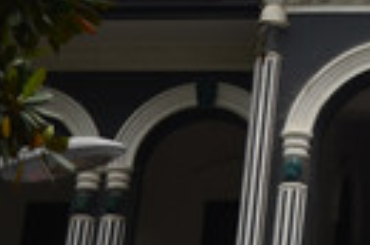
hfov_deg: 10.7
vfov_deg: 7.7
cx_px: 767
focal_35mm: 175
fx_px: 1794
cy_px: -125
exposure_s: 1/640
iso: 100
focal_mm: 28
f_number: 5
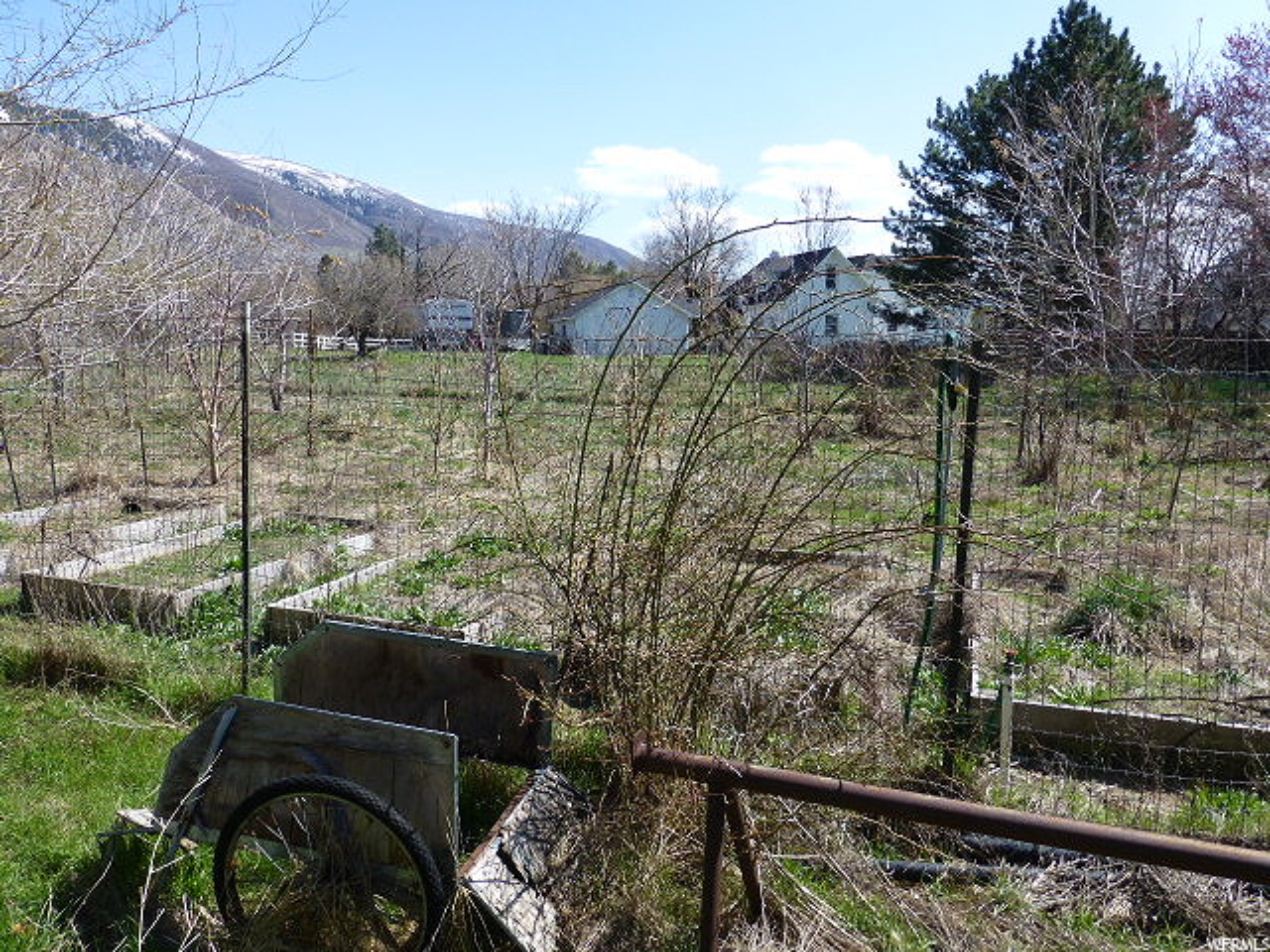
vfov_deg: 56.8
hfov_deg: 71.6
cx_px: 635
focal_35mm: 24
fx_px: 881
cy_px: 476
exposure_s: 1/500
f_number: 4
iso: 100
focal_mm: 4.3
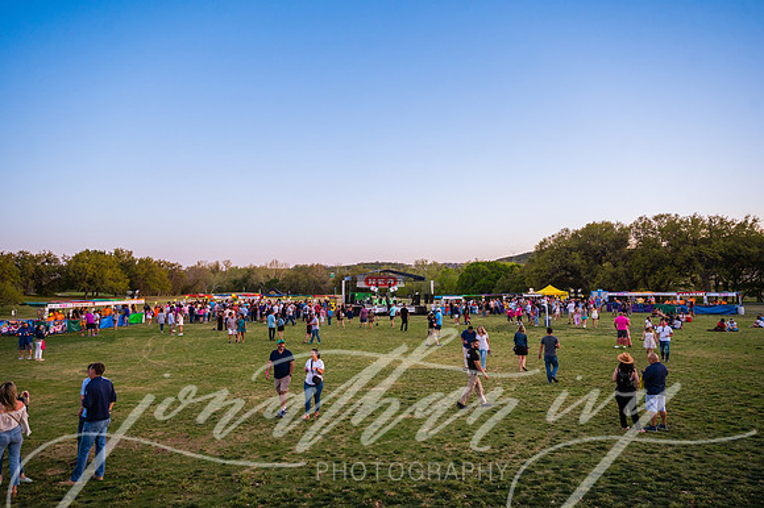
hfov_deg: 73.8
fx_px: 509
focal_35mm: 24
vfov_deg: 53.1
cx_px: 382
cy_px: 254
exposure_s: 1/800
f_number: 4
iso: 1250
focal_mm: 24
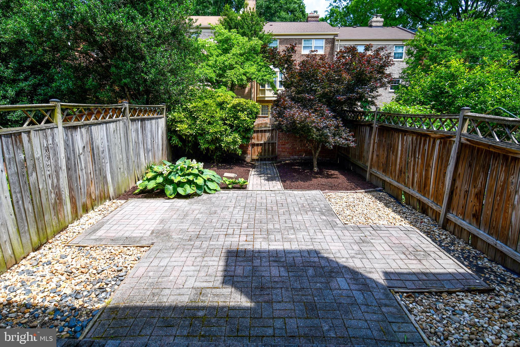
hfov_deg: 90.0
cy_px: 174
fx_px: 260
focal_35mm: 18
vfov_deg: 67.4
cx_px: 260
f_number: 8
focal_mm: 12
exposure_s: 1/250
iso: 100
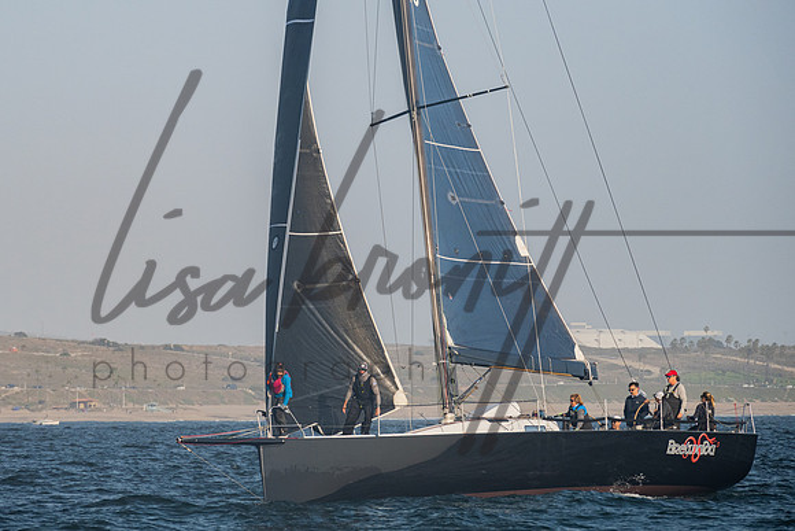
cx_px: 339
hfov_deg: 7.9
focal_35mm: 260
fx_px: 5752
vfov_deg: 5.3
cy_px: 206
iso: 400
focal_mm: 200
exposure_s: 1/1000
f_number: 8
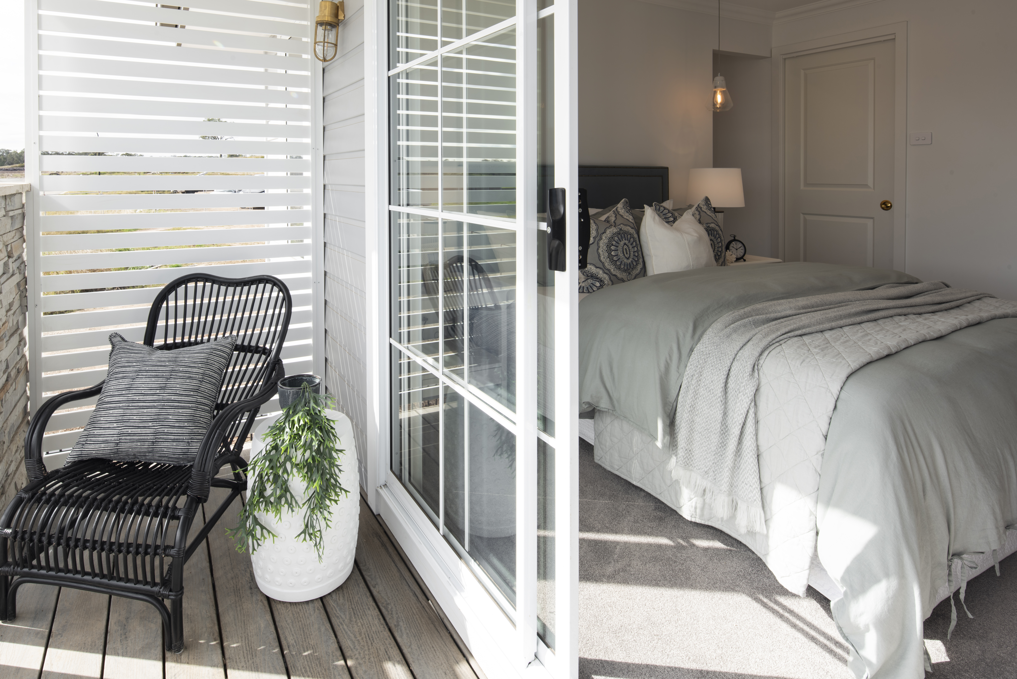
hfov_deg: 86.9
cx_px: 508
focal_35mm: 19
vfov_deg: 64.6
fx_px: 537
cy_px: 340
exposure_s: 1/13
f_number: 14
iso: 64
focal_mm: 19
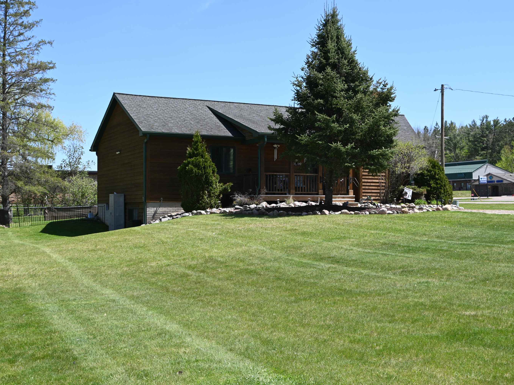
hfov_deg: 41.2
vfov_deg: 31.5
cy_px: 192
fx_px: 683
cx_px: 261
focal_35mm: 46
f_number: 8
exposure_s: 1/200
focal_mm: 28
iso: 100
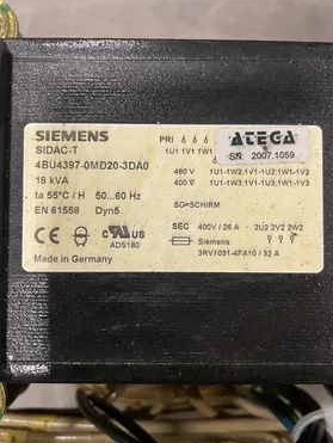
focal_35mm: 28
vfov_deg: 63.4
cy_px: 216
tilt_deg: -88.1
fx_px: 359
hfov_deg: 49.8
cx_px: 169
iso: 200
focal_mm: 4.2
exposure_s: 1/60
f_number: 1.6
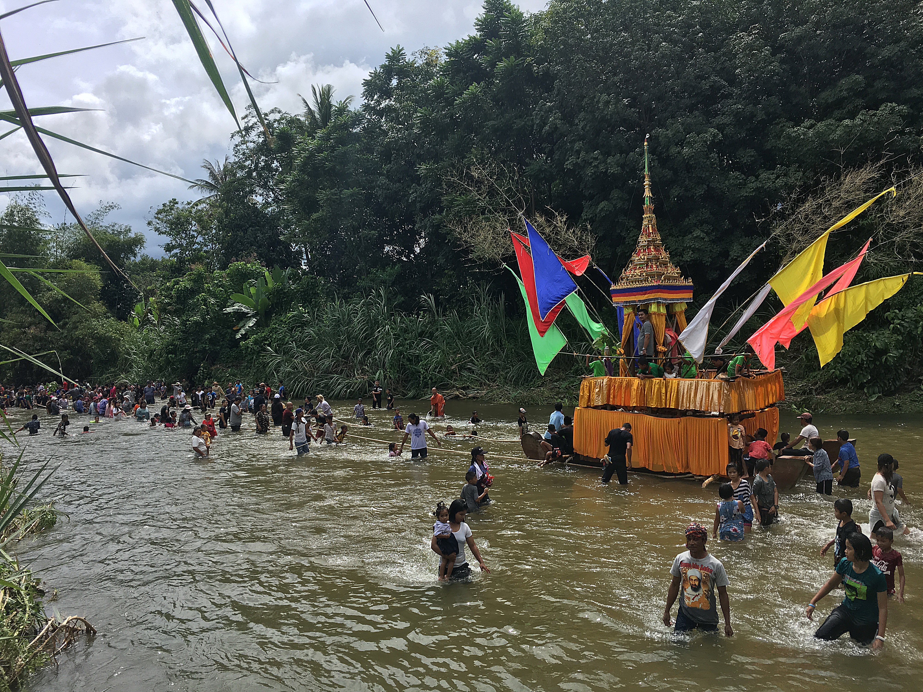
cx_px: 462
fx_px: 773
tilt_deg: -0.4
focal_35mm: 29
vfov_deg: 48.2
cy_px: 346
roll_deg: +0.9
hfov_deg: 61.7
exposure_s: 1/1709
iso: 25
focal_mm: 4.15
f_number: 2.2
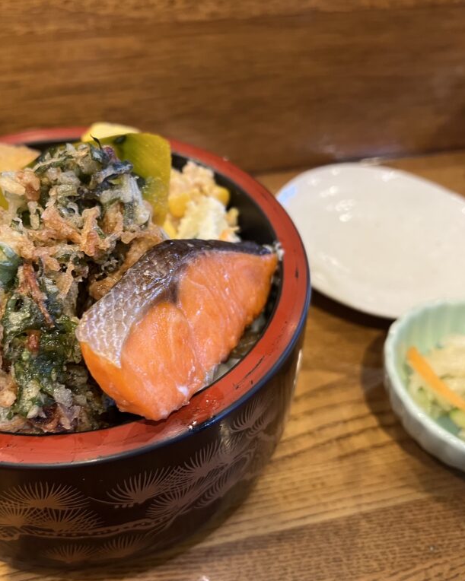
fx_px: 585
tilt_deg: -46.8
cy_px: 290
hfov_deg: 43.0
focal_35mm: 34
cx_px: 170
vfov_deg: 52.9
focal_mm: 5.7
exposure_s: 1/50
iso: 160
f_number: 1.5
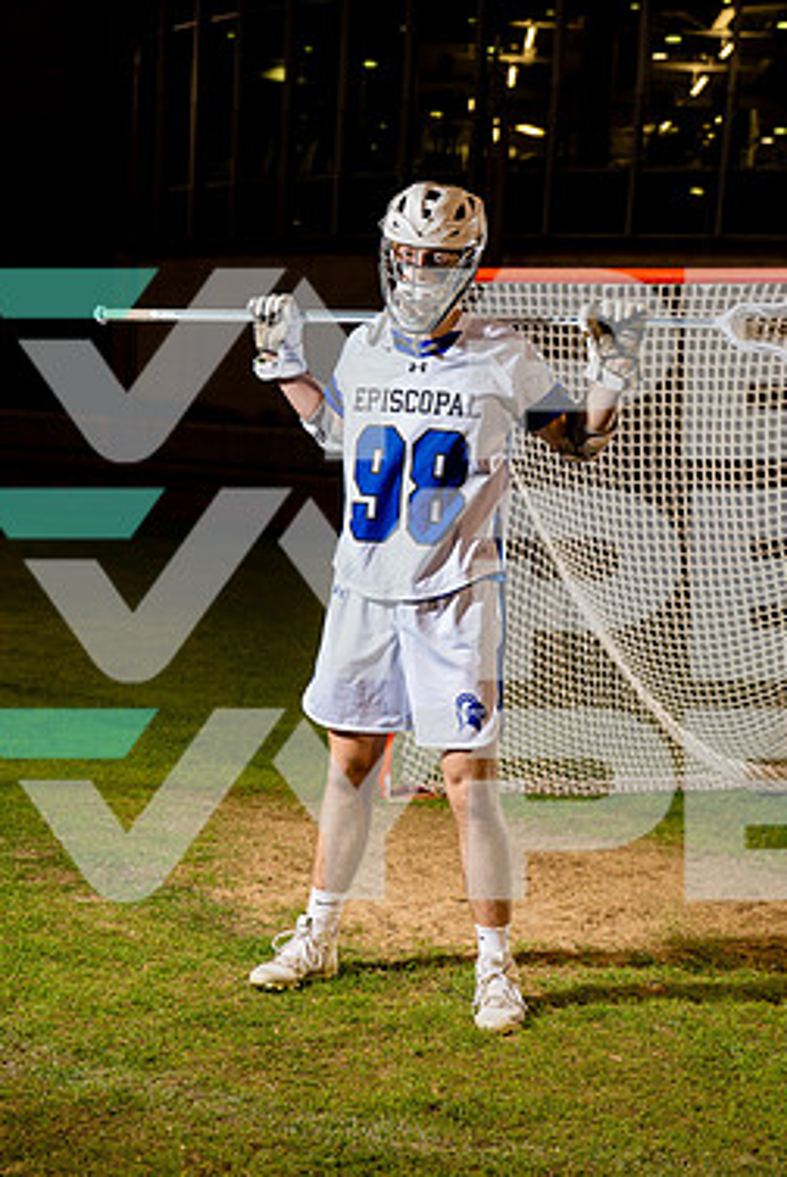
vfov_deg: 32.4
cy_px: 587
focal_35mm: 62
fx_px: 2029
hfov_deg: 21.9
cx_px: 437
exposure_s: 1/250
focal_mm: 52
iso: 400
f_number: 4
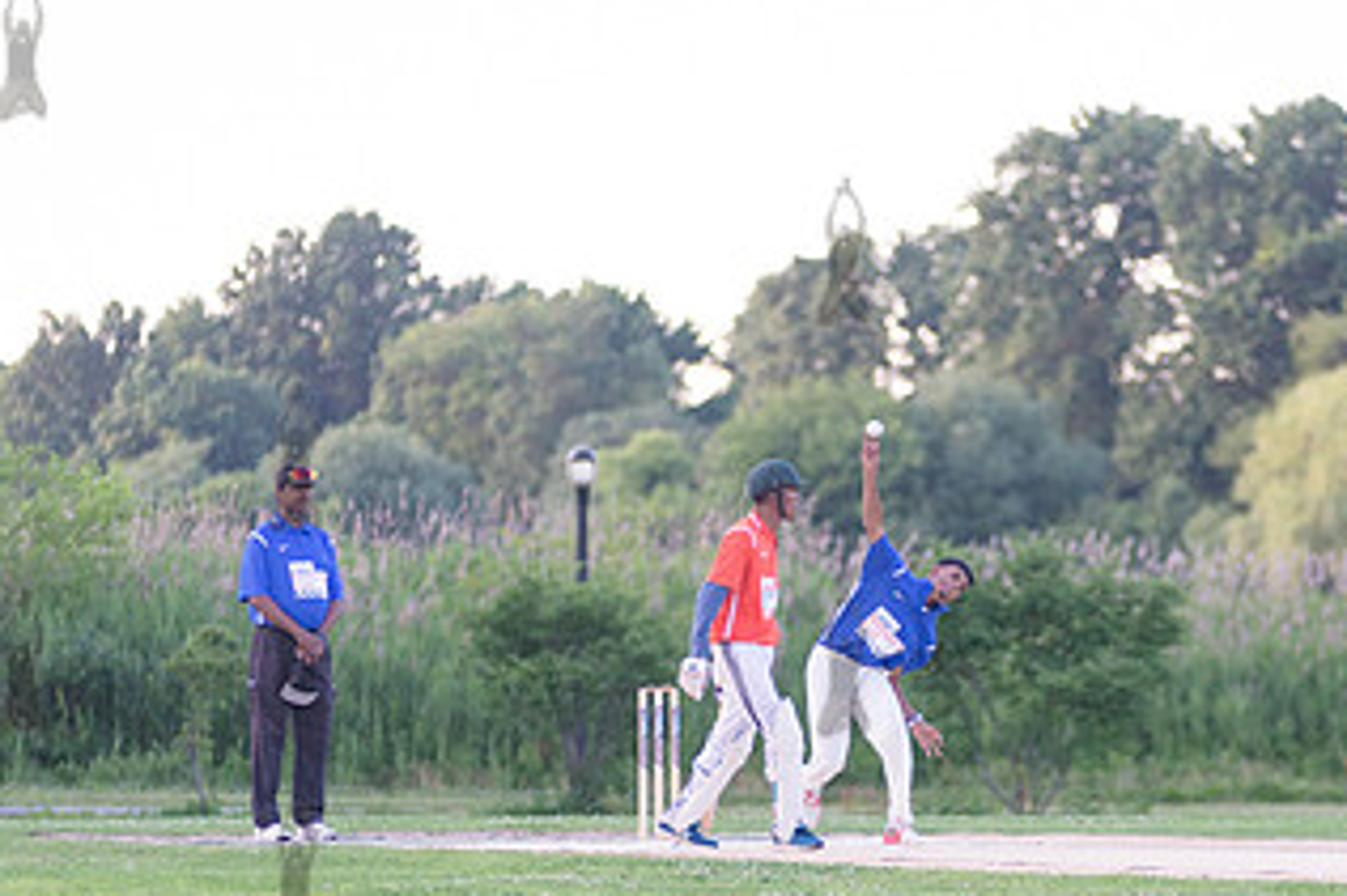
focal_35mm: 284
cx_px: 841
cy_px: 660
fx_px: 10620
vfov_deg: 4.8
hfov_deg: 7.3
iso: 1600
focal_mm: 155
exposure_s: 1/1250
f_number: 2.8
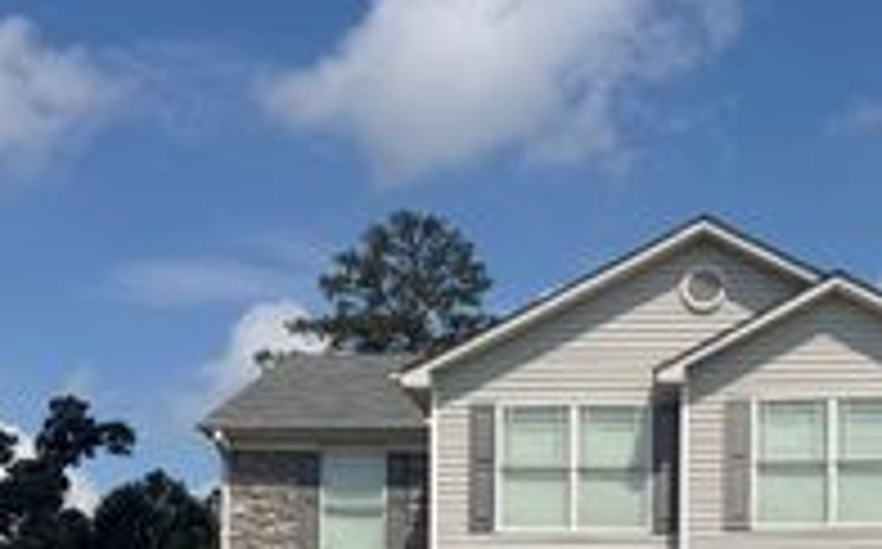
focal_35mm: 65
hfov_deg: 31.1
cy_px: 691
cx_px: 644
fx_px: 1561
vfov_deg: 18.7
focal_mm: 6.76
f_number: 1.78
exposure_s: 1/9091
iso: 80
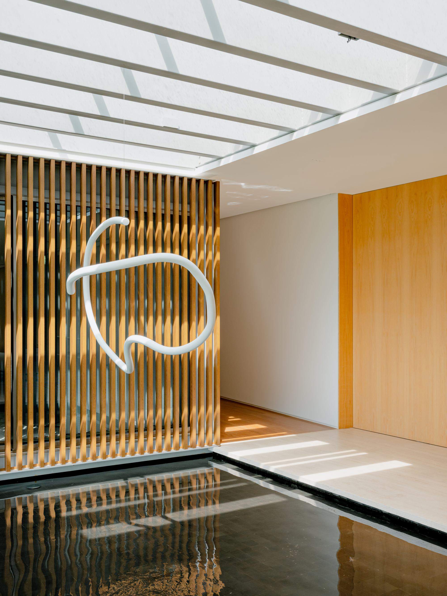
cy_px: 298
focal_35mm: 36
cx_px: 224
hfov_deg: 39.7
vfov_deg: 51.4
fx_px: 620
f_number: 9
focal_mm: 45.7
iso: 200
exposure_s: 1/60
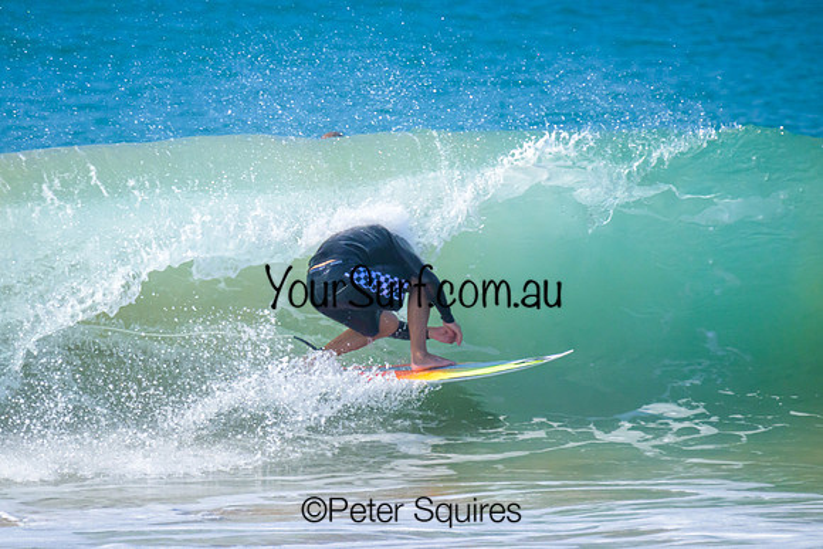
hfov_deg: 2.9
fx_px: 16339
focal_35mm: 715
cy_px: 219
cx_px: 322
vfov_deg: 1.9
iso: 1800
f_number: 8
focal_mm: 560
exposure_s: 1/2000
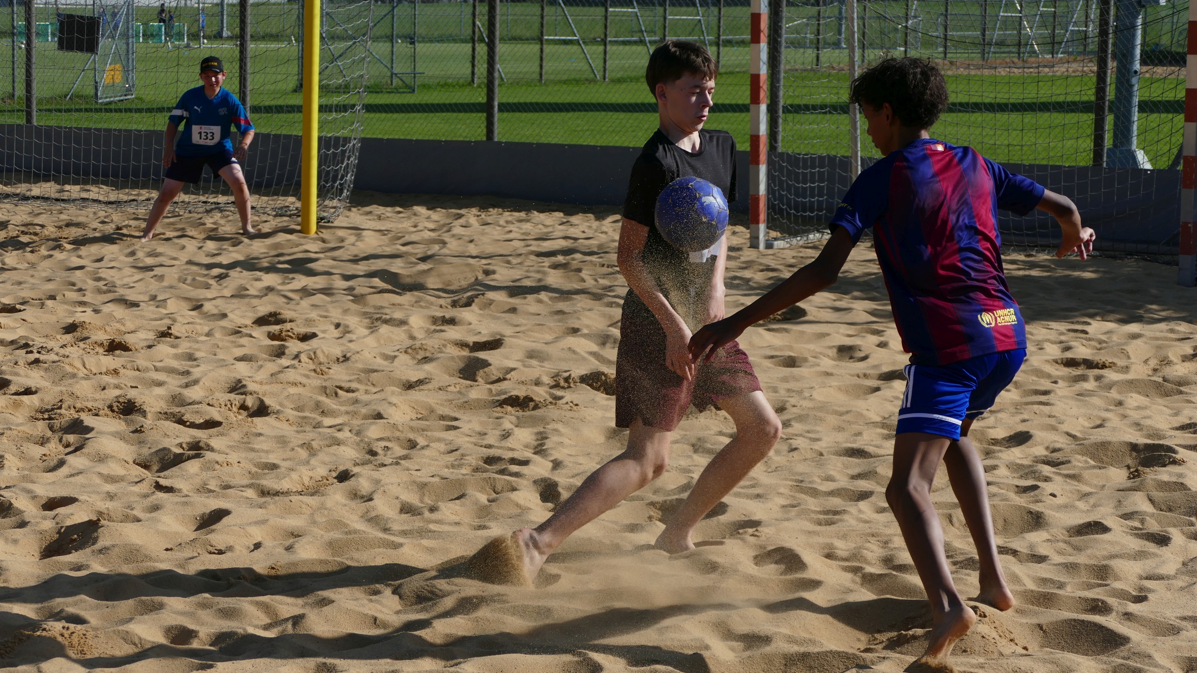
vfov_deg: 15.1
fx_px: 2539
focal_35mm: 80
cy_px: 383
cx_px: 598
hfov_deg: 26.5
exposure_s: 1/2000
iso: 125
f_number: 3.7
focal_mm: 27.88
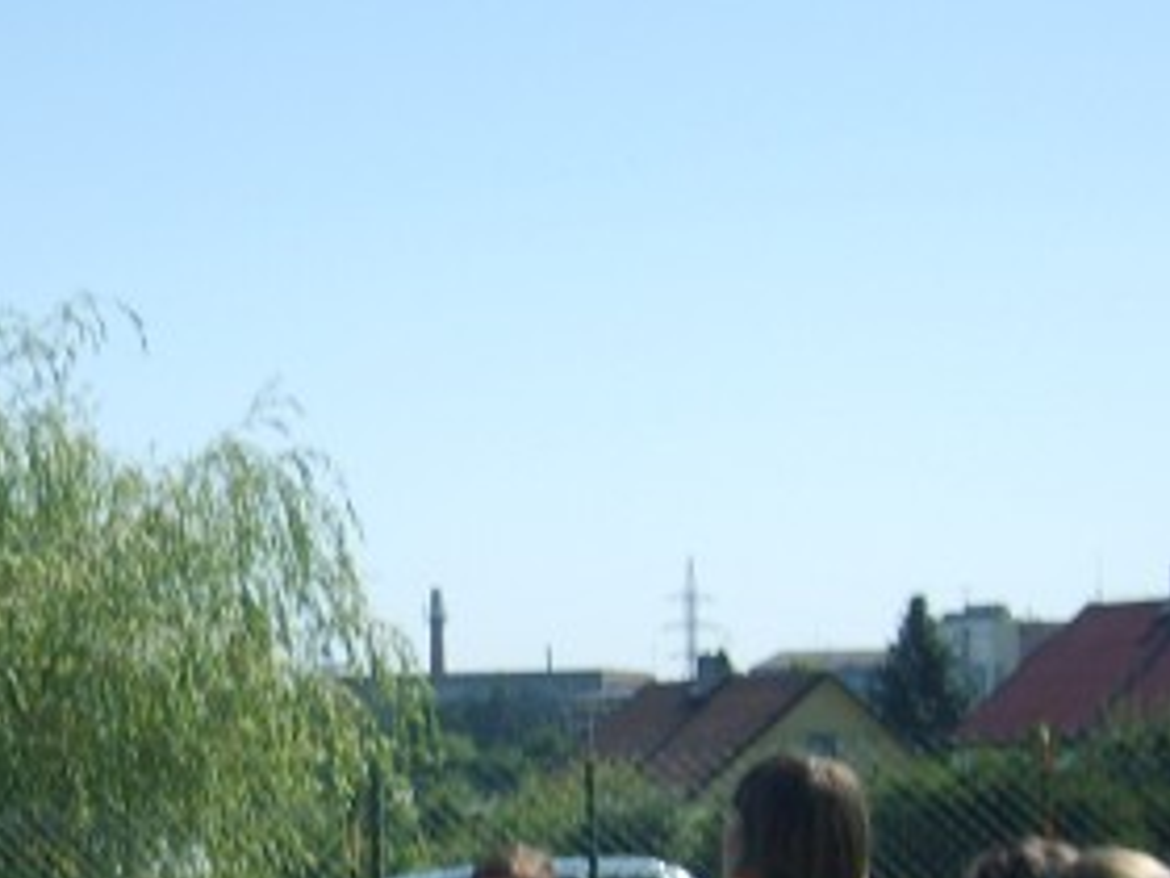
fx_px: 3380
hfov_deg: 19.0
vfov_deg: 14.5
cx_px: -25
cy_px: 907
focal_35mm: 100
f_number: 7.1
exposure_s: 1/180
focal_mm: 5.8
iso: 50
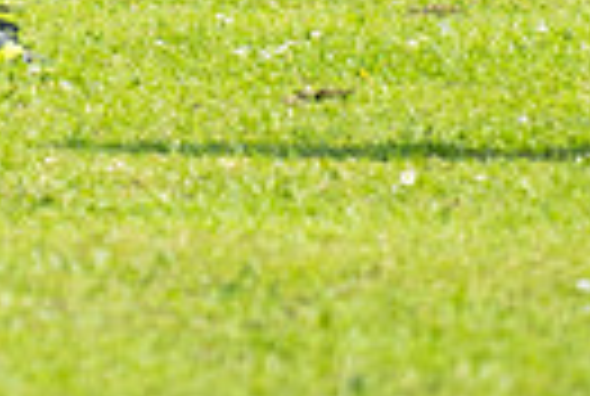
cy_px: -443
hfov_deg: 1.6
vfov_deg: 1.0
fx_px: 21781
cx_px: -32
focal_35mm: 1326
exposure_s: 1/1600
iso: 250
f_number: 3.2
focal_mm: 200
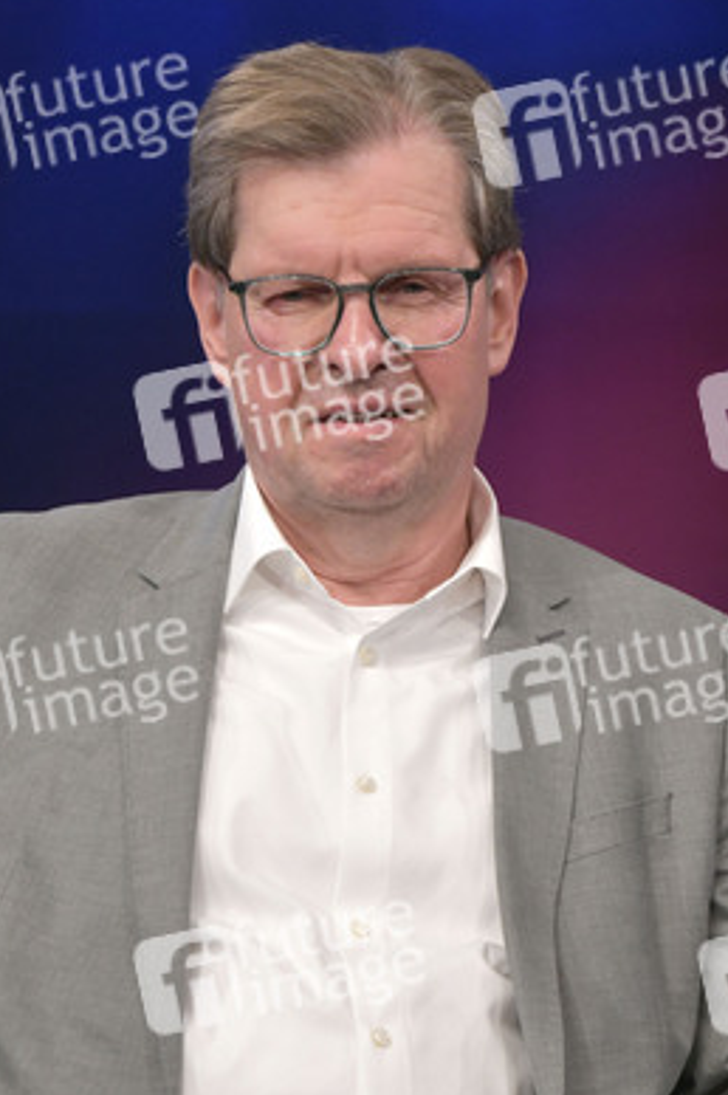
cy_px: 545
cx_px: 361
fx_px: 1945
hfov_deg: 21.2
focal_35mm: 64
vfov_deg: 31.4
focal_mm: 62
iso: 2500
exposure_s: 1/250
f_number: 6.3
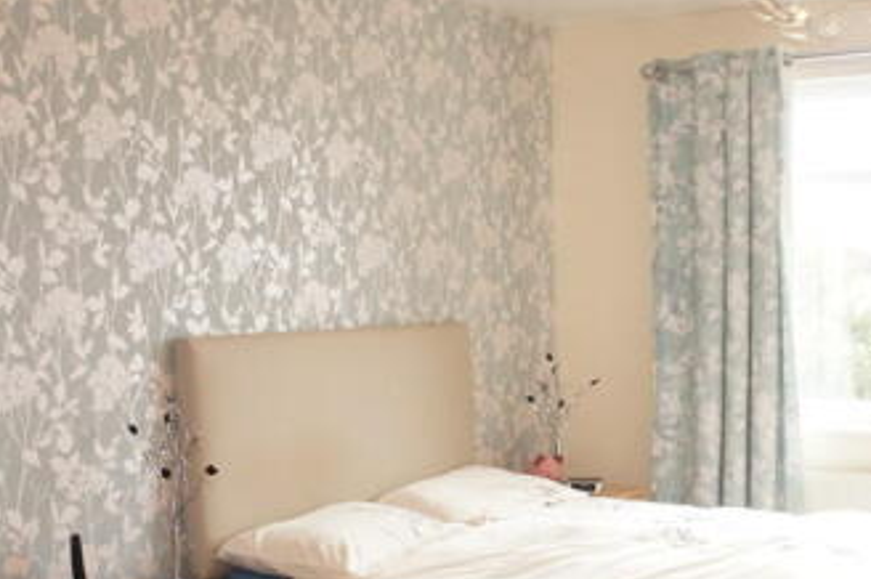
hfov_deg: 36.9
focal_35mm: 54
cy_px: 486
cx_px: 443
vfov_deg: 24.5
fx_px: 1305
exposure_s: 1/60
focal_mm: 18
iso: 200
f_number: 3.5
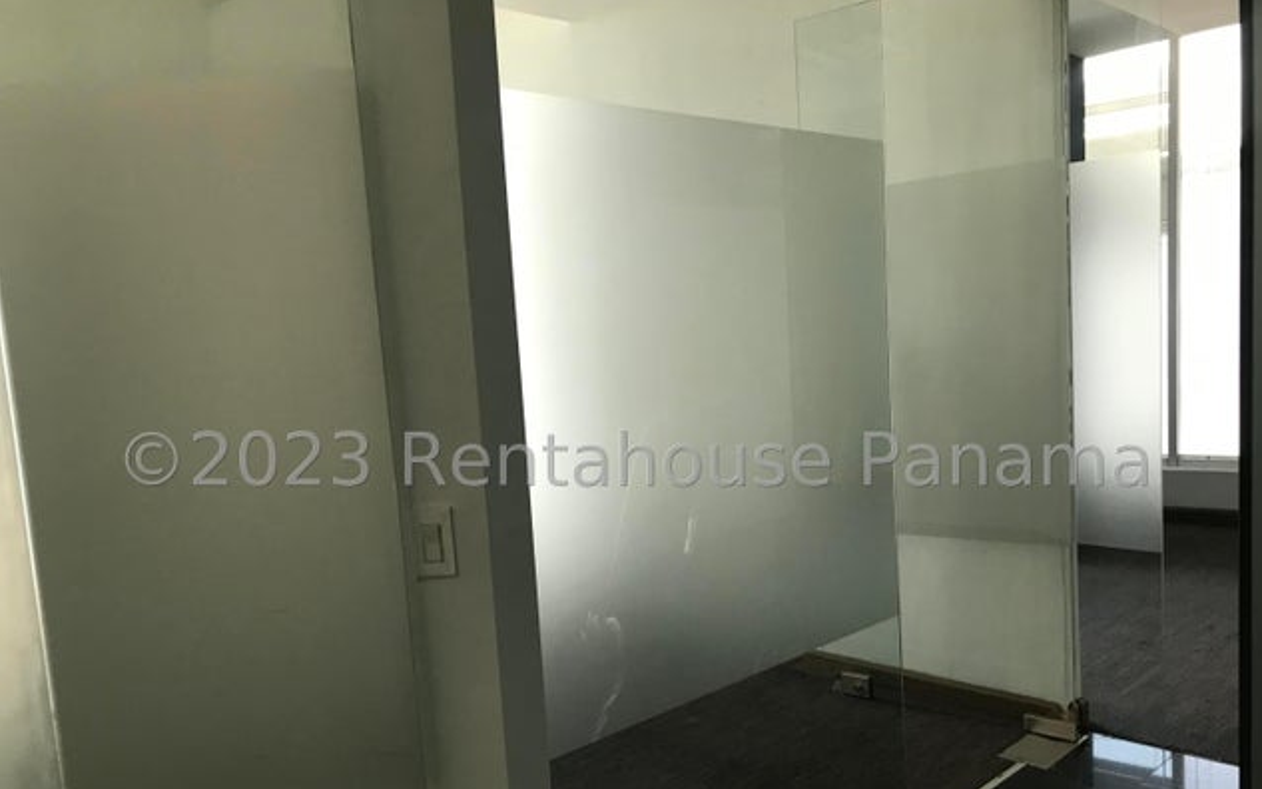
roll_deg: +3.5
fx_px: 1032
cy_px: 458
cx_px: 636
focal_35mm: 30
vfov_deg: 41.7
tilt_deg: -6.3
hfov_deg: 62.9
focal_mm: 3.99
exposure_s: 1/24
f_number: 1.8
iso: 40
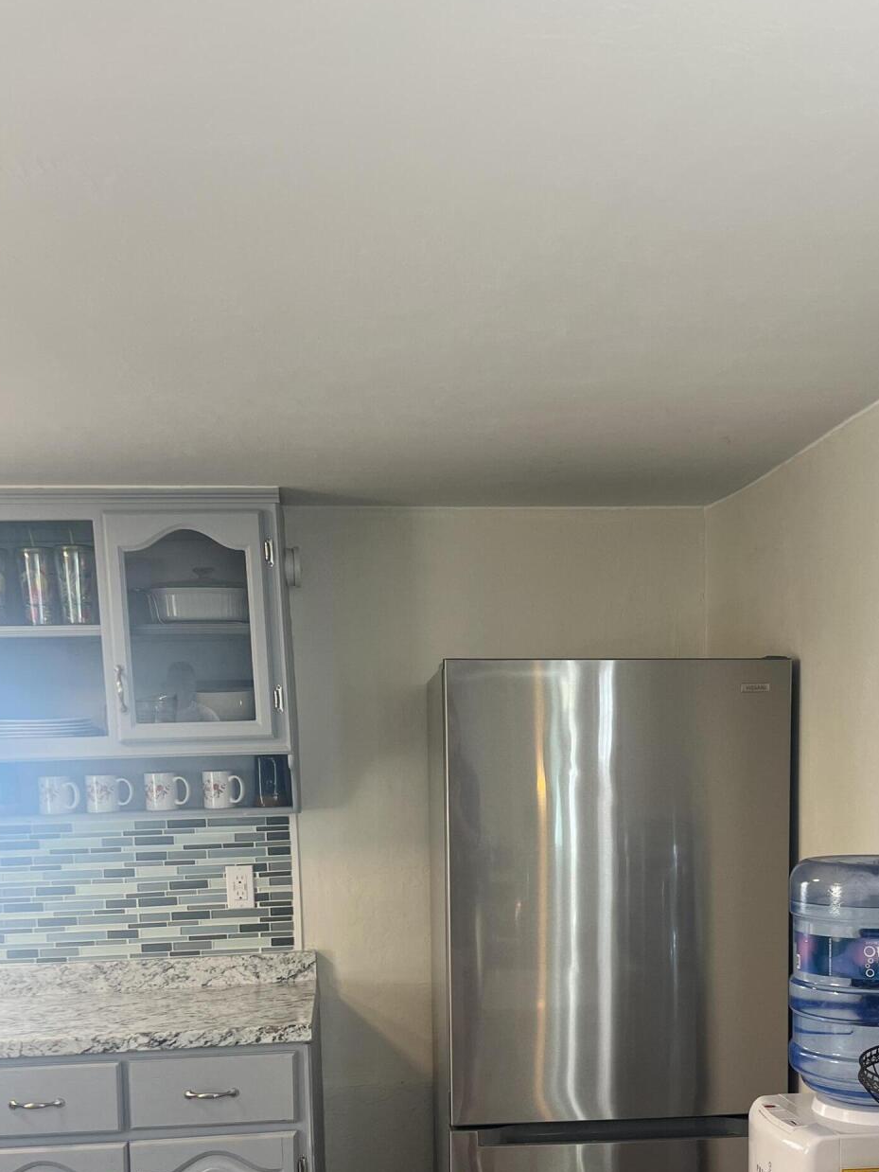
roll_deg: +1.0
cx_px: 543
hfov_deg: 34.2
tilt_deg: -5.1
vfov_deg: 43.4
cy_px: 874
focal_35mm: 42
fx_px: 1422
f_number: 1.5
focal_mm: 5.7
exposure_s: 1/60
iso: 64
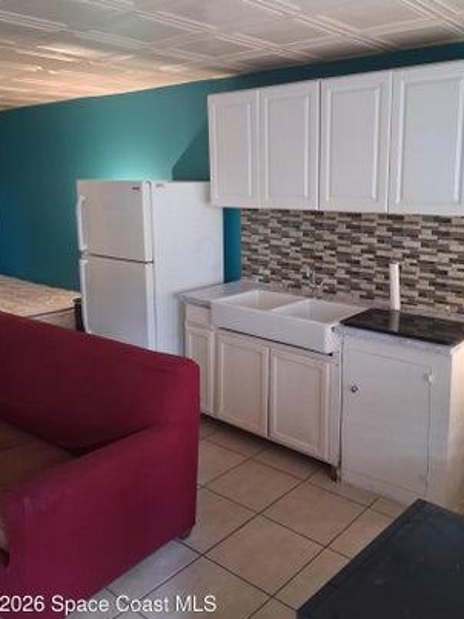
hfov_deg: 45.3
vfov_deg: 58.2
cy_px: 269
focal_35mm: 31
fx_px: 554
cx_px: 258
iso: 500
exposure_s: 1/40
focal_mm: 3.98
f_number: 1.8
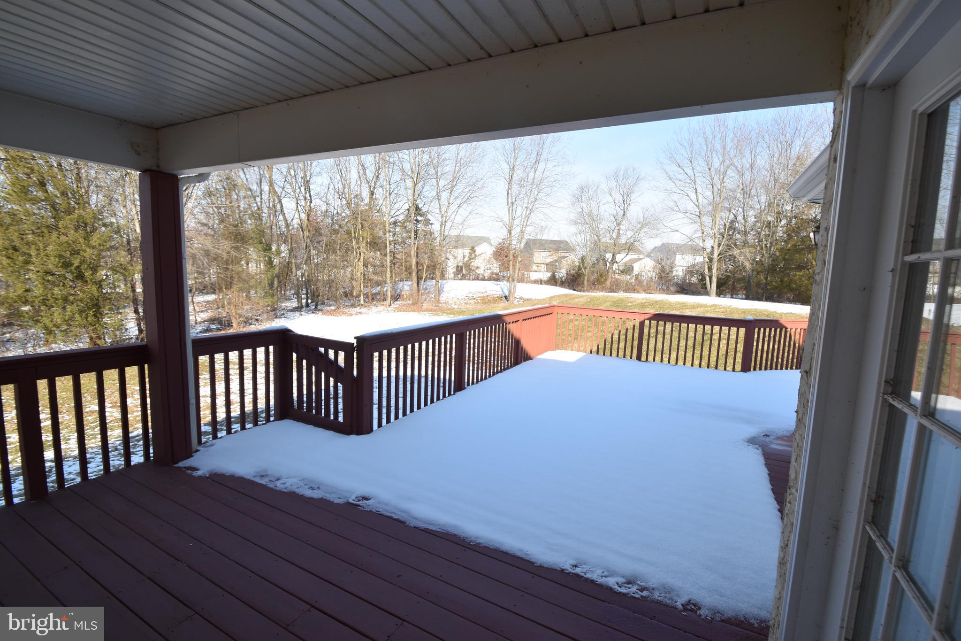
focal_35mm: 15
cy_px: 320
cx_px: 480
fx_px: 400
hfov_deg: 100.4
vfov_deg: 77.3
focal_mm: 10
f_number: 8
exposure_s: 1/250
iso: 200
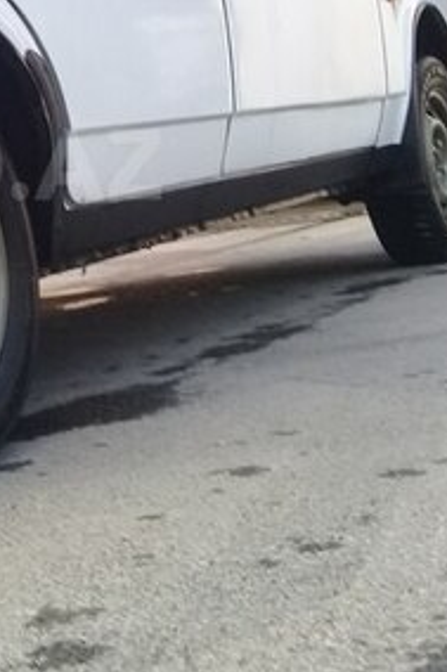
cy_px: 164
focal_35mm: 75
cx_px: -80
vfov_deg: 26.6
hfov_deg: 17.4
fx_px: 1398
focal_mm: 3.3
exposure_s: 1/120
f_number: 2.2
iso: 64
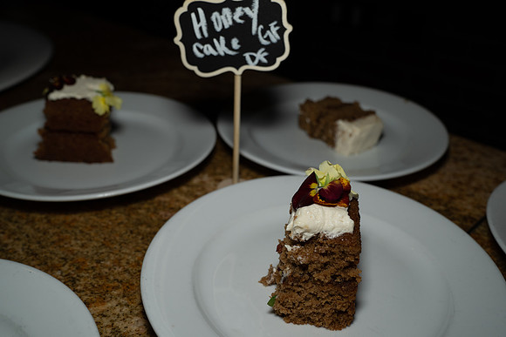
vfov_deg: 35.1
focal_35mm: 38
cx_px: 253
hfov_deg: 50.7
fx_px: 534
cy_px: 168
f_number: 5.6
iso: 640
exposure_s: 1/125
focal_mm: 38
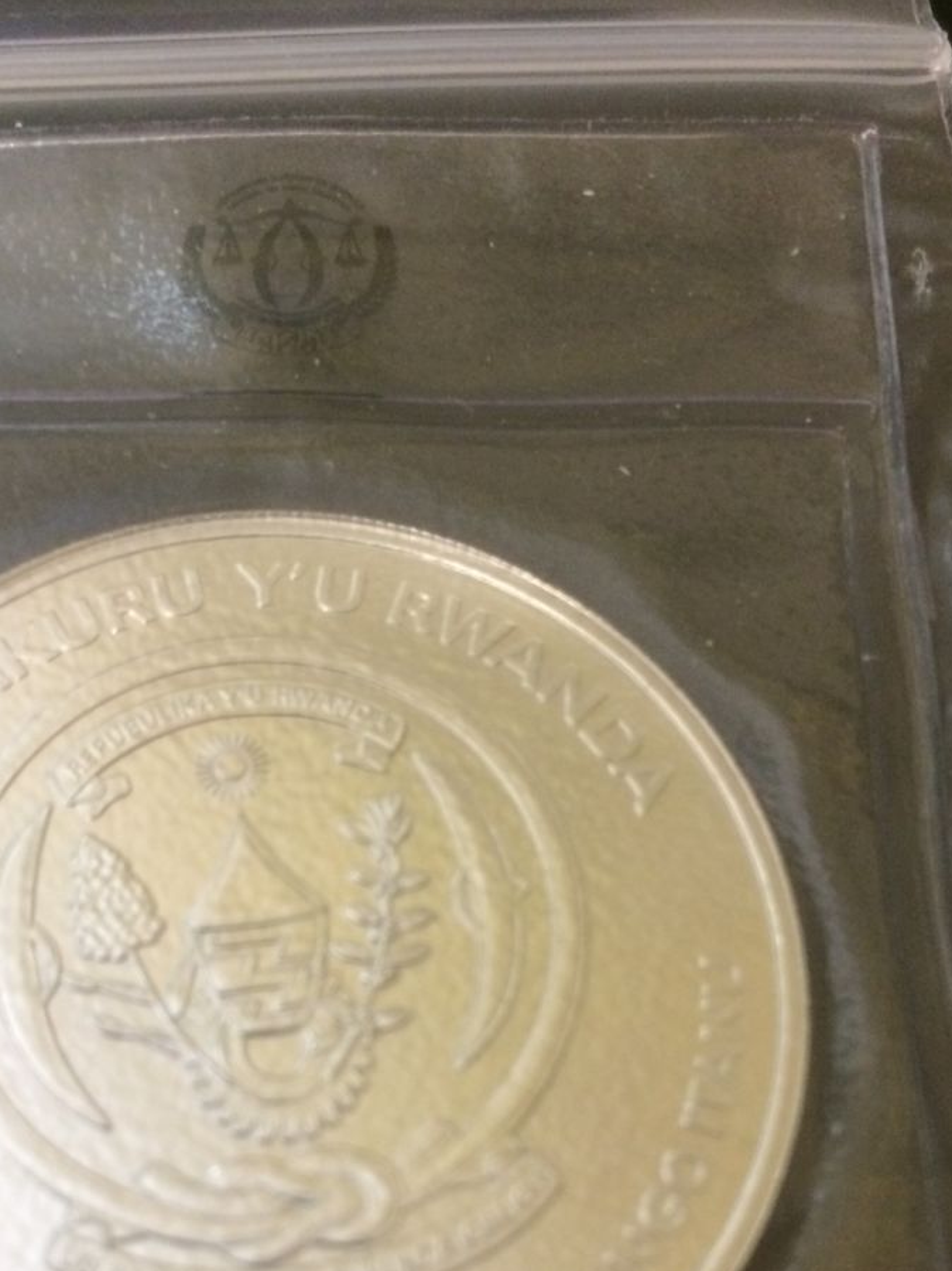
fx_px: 1577
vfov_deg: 42.8
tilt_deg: -67.0
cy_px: 918
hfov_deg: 33.4
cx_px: 356
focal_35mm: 43
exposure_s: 1/30
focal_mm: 4.15
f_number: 2.2
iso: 250
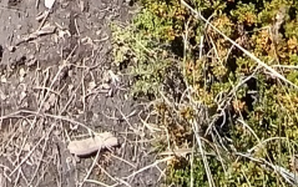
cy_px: -549
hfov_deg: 23.1
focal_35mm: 85
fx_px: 691
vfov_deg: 8.3
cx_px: -14
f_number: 2.2
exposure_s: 1/531
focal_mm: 1.65
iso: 50
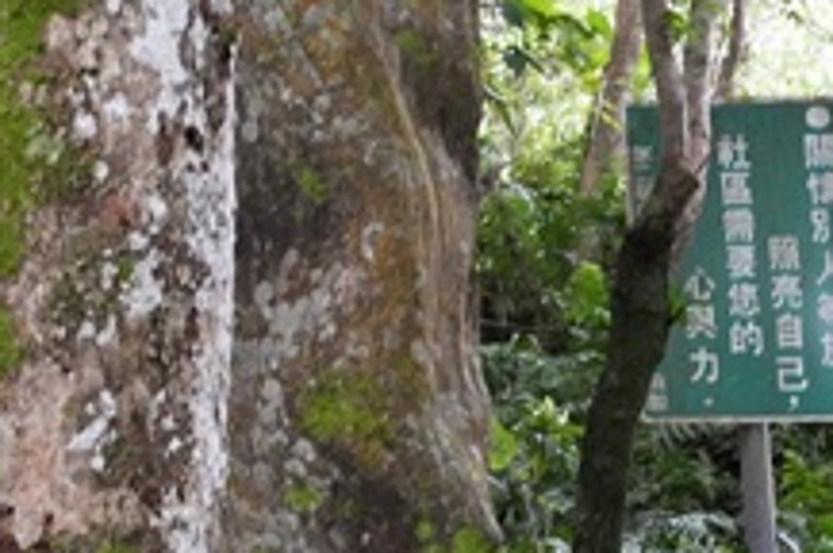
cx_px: -710
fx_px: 3615
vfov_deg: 8.7
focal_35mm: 156
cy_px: 132
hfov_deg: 12.0
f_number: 6.3
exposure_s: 1/160
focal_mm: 33.1
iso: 3200
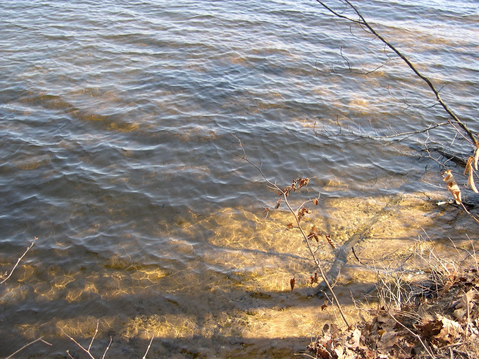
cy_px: 180
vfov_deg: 37.7
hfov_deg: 49.0
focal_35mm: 38
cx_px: 240
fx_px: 526
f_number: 2.8
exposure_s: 1/260
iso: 100
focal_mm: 8
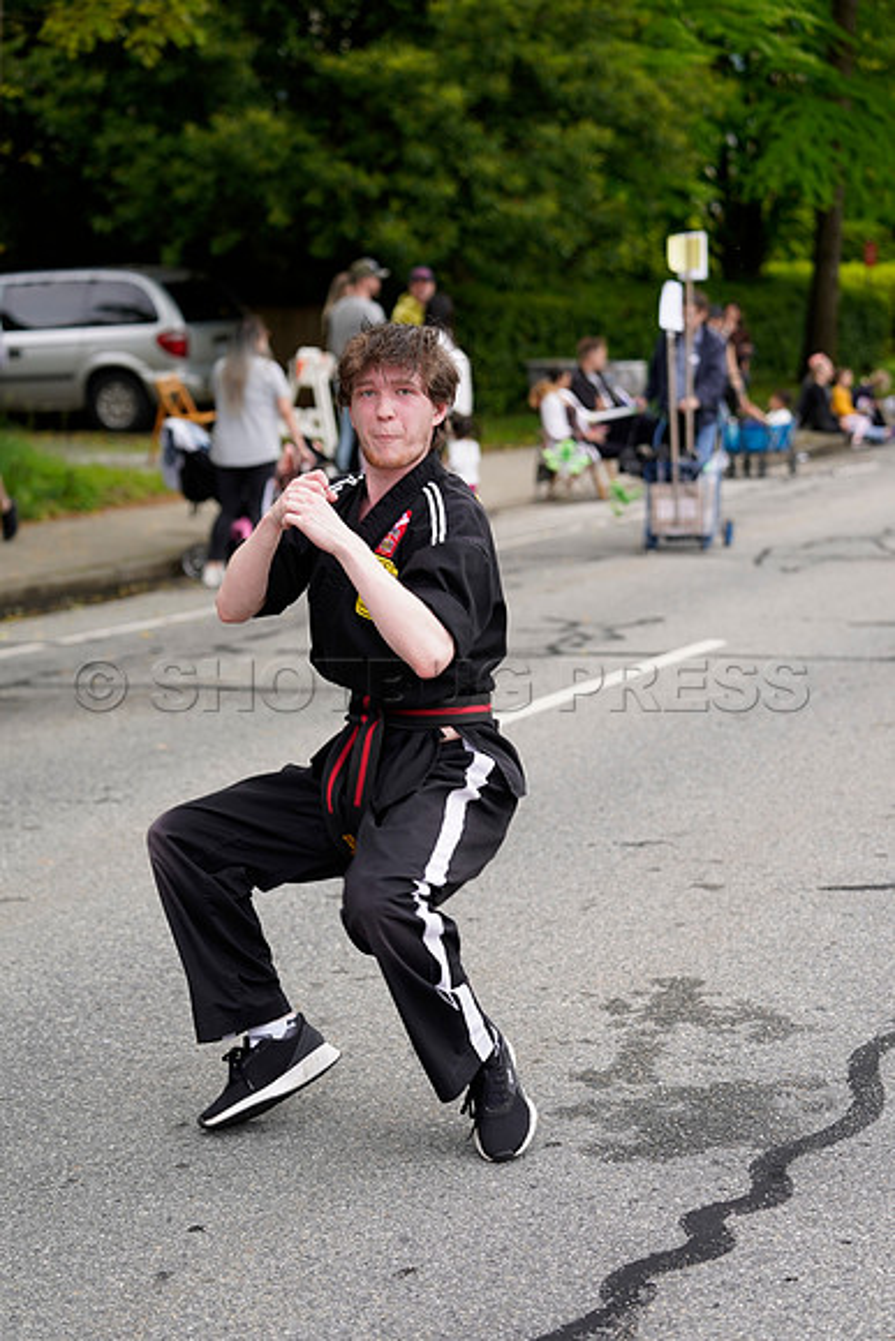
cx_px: 448
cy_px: 670
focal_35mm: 70
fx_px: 2609
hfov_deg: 19.5
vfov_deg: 28.8
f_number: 3.2
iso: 320
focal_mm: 70
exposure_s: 1/400
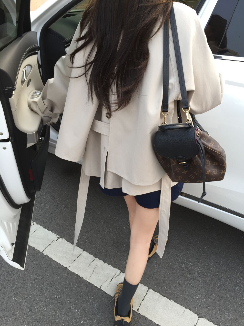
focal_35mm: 29
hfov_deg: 48.2
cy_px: 163
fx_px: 273
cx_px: 122
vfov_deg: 61.7
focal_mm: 4.15
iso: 40
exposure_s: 1/120
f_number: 2.2
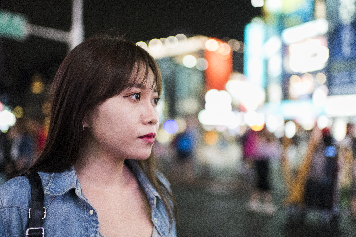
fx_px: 346
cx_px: 178
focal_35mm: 35
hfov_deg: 54.4
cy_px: 118
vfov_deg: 37.9
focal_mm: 35
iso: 5000
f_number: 1.4
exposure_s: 1/640
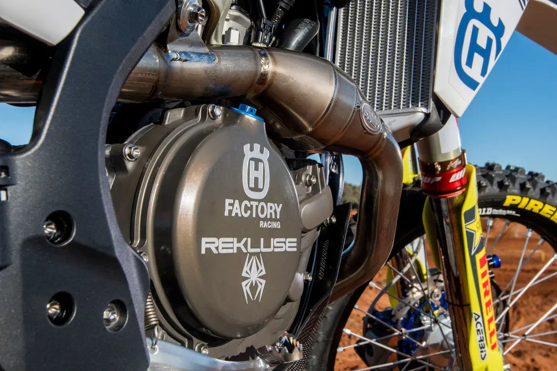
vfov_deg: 34.2
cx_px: 278
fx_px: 603
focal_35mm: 39
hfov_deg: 49.6
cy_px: 186
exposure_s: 1/1250
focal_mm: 26
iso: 500
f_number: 10
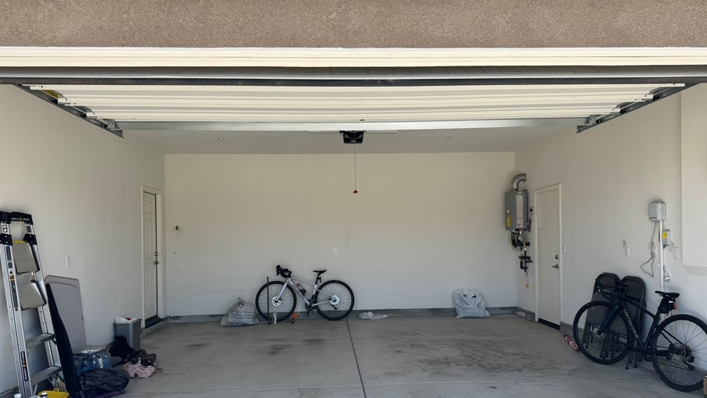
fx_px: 506
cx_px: 348
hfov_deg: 69.9
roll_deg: +0.6
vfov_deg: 42.7
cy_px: 242
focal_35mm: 27
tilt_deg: -1.3
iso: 80
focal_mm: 6.76
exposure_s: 1/1366
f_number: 1.78
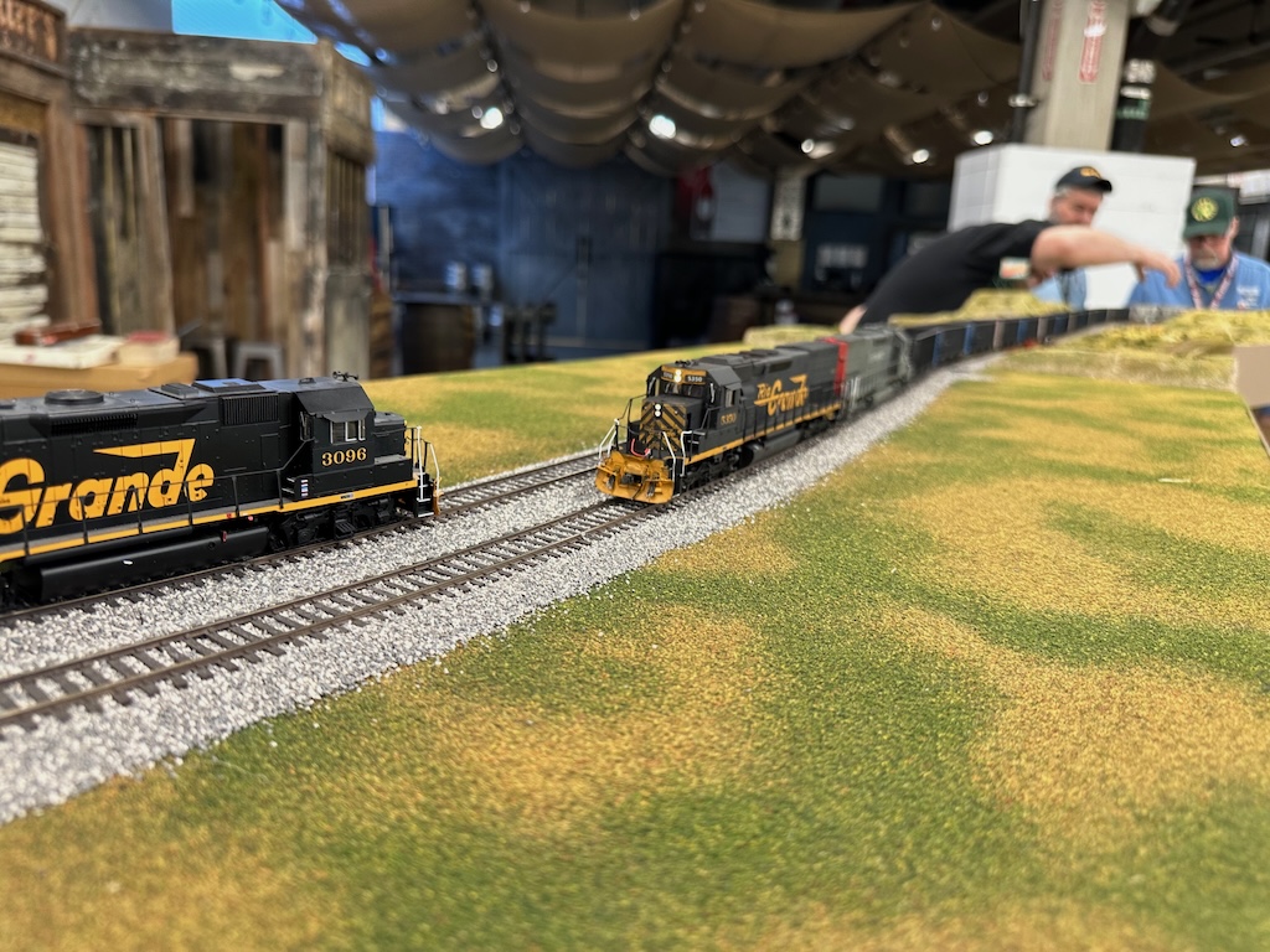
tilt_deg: -13.4
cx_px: 635
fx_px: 881
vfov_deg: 56.8
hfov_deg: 71.6
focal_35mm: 24
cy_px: 476
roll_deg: -2.6
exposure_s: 1/60
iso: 160
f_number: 1.78
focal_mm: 6.86
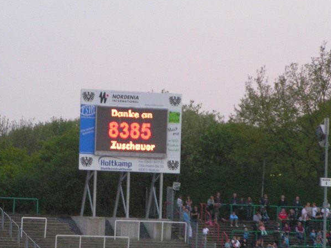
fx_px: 2314
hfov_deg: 8.2
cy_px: 132
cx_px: 128
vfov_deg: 6.1
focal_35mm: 242
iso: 200
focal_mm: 27.5
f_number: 3.5
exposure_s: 1/100
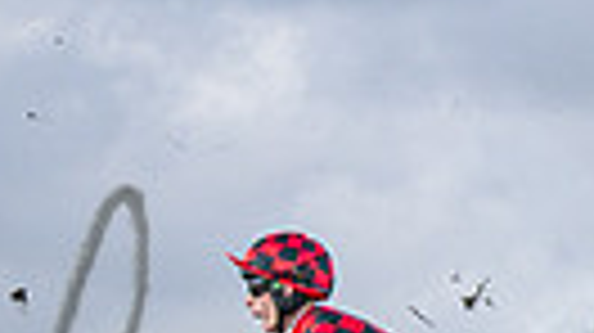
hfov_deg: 7.4
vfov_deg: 4.3
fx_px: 4344
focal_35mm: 276
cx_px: 1274
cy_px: 821
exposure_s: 1/1600
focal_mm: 35
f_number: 4
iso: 400
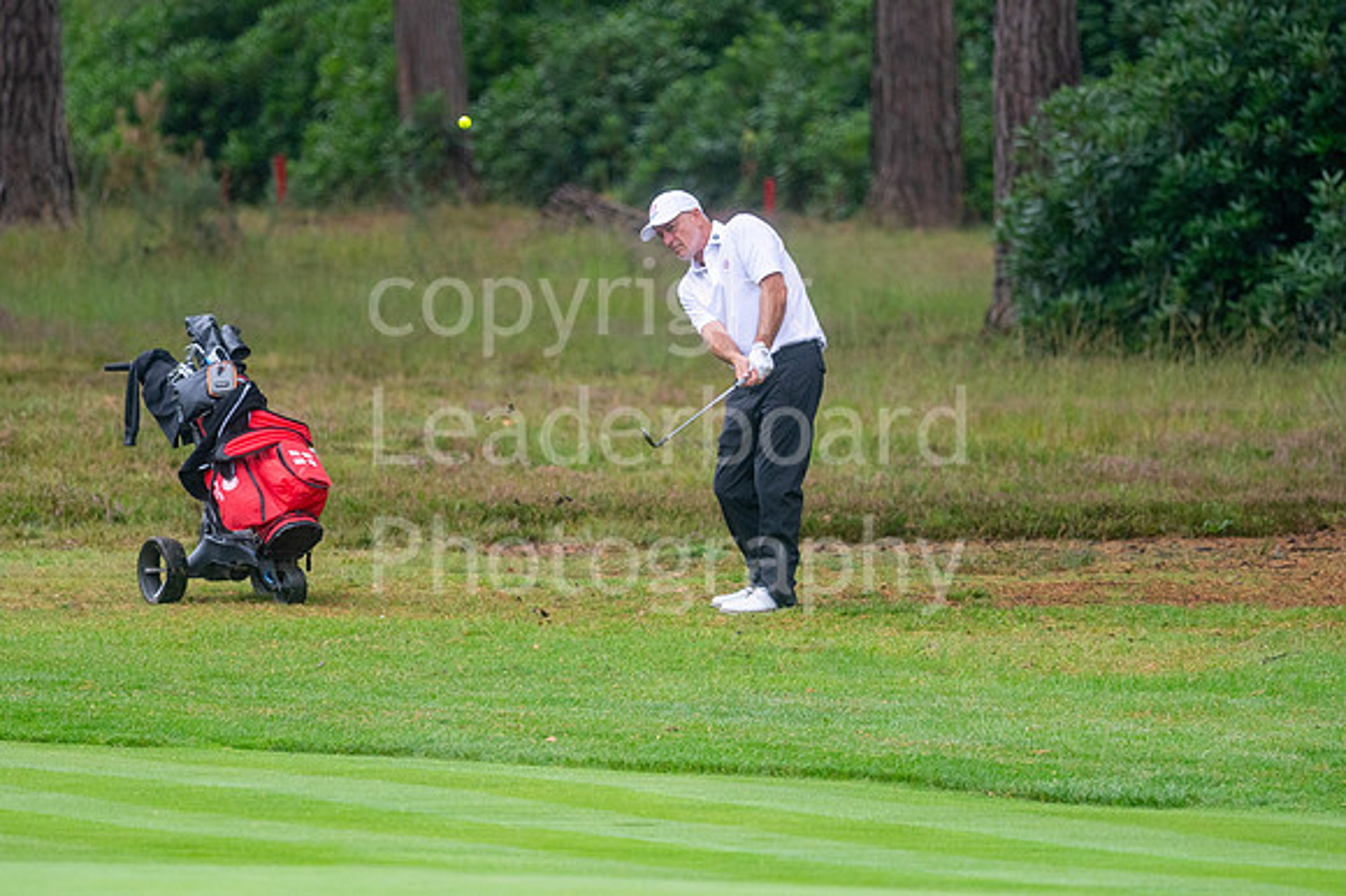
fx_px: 16815
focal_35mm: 450
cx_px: 673
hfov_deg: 4.6
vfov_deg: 3.1
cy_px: 448
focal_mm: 300
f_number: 4
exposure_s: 1/1250
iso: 640
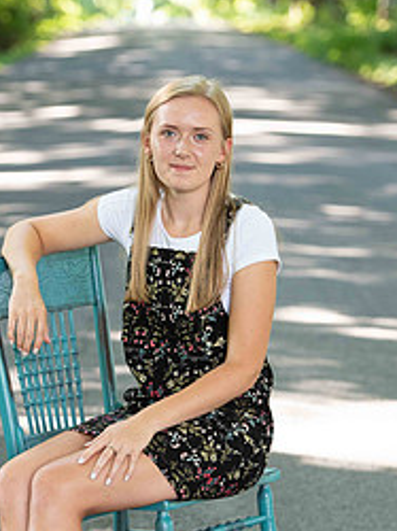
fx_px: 2788
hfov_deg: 8.1
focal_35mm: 182
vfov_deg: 10.9
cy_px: 365
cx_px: 146
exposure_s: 1/200
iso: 640
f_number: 3.5
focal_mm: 105
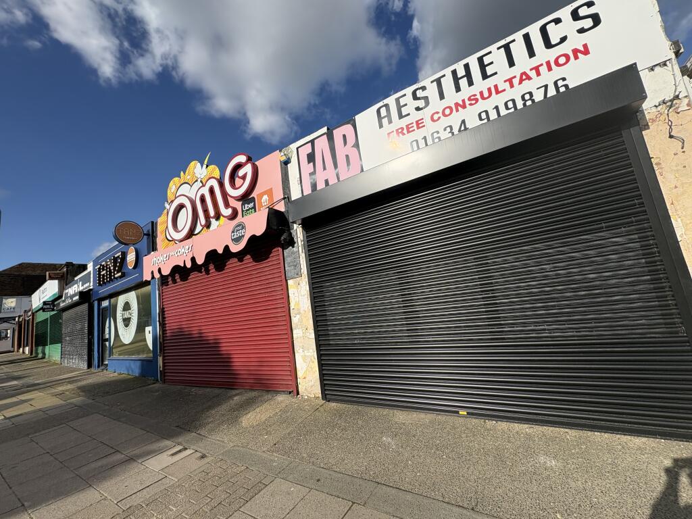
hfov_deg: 102.1
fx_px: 280
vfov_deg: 85.7
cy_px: 260
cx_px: 346
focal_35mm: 14
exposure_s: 1/2273
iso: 40
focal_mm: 2.22
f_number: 2.2
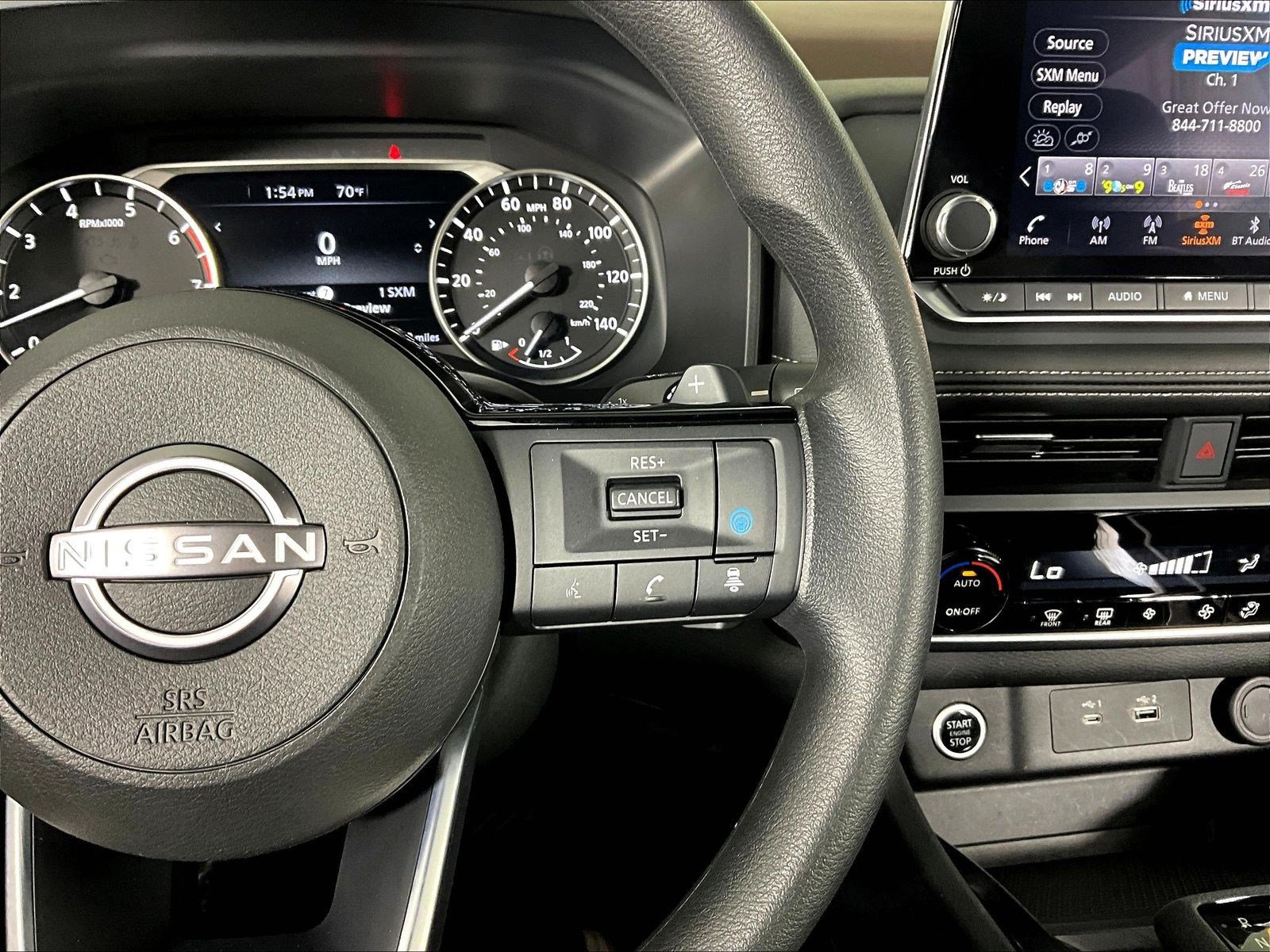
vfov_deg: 48.2
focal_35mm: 29
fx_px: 1064
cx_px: 635
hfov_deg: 61.7
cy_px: 476
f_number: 1.8
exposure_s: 1/60
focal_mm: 3
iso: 160
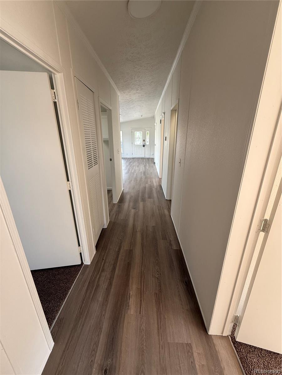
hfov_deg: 85.7
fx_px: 152
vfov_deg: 102.1
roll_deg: -0.7
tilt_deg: -18.1
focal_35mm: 14
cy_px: 188
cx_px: 141
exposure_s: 1/99
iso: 160
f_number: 2.2
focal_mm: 2.22
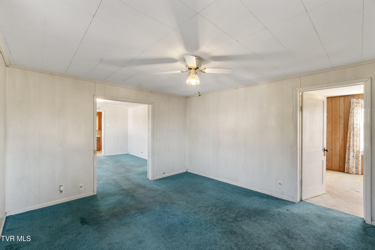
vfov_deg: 77.3
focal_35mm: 15
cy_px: 125
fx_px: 156
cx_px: 188
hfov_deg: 100.4
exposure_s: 1/13
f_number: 8
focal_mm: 10
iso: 320
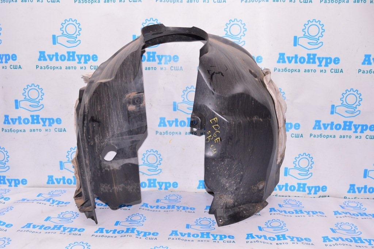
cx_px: 187
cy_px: 124
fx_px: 343
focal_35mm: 33
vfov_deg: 39.9
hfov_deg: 57.3
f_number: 8
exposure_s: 1/125
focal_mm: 22
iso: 1600
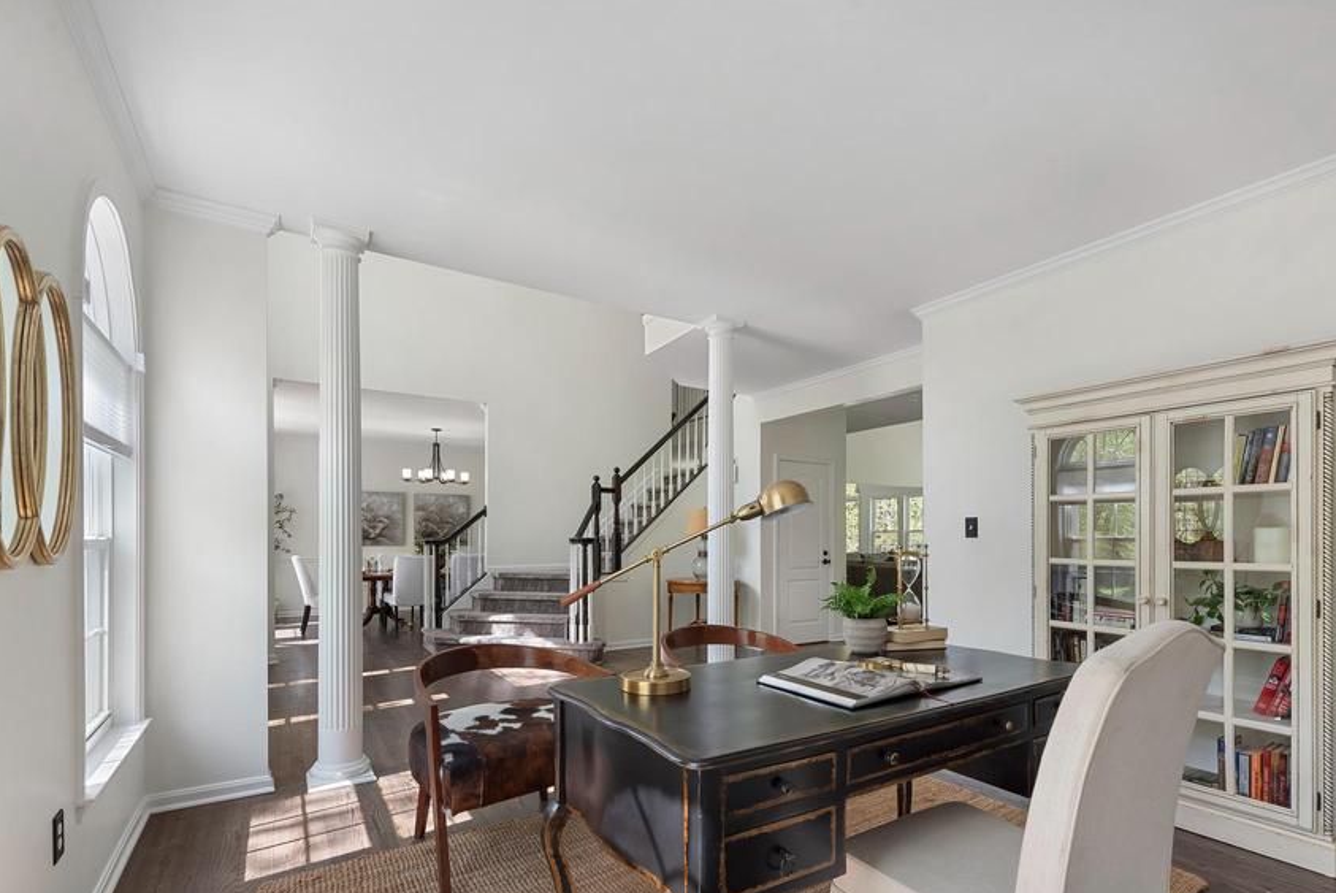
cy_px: 539
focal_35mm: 17
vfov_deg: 69.7
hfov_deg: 93.2
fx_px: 631
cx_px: 704
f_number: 8
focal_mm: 14
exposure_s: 1/13
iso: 320
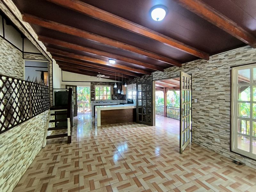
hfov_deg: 94.5
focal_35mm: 16
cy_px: 96
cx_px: 128
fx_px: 118
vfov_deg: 78.1
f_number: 2.2
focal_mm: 1.65
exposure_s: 1/50
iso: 200
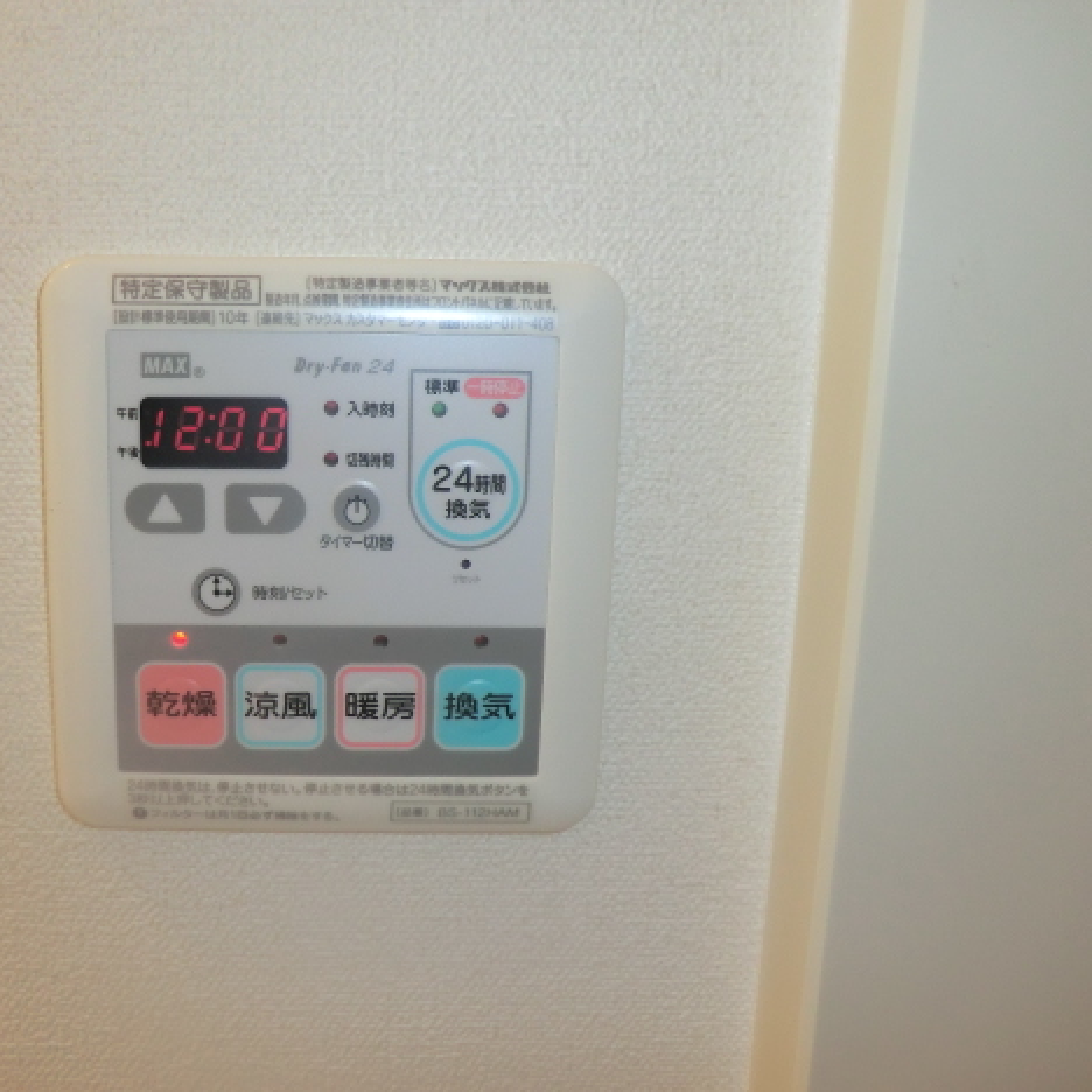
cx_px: 350
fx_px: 1035
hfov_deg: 54.3
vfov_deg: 55.6
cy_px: 553
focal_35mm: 29
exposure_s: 1/60
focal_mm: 4.3
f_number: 3.2
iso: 125
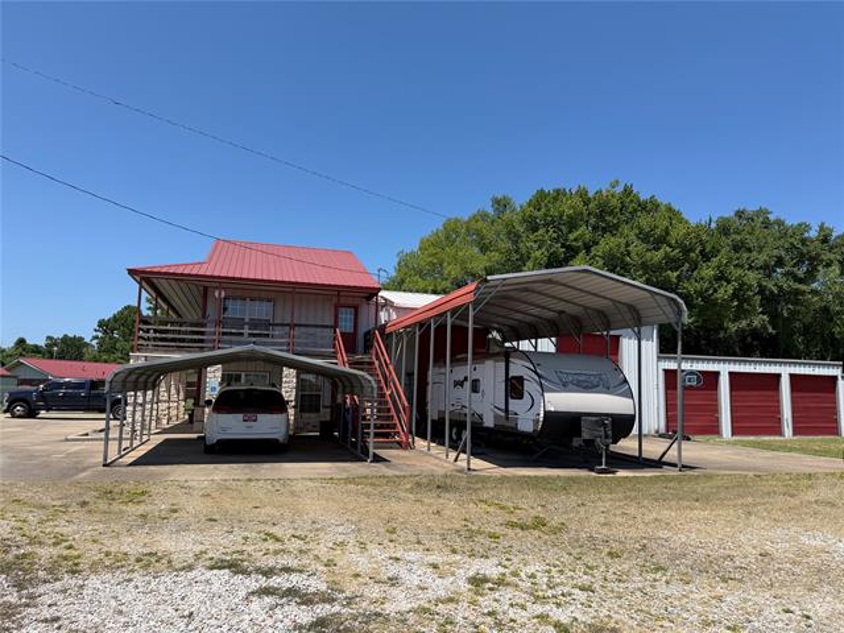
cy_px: 316
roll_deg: -1.5
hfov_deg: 71.6
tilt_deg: +7.2
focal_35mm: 24
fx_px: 585
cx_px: 422
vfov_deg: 56.8
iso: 80
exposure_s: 1/4405
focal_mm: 6.76
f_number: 1.78
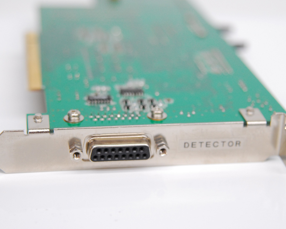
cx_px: 141
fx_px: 804
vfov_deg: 16.2
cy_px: 115
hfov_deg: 20.2
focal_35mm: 95
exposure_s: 1/125
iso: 800
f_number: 3.8
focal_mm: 56
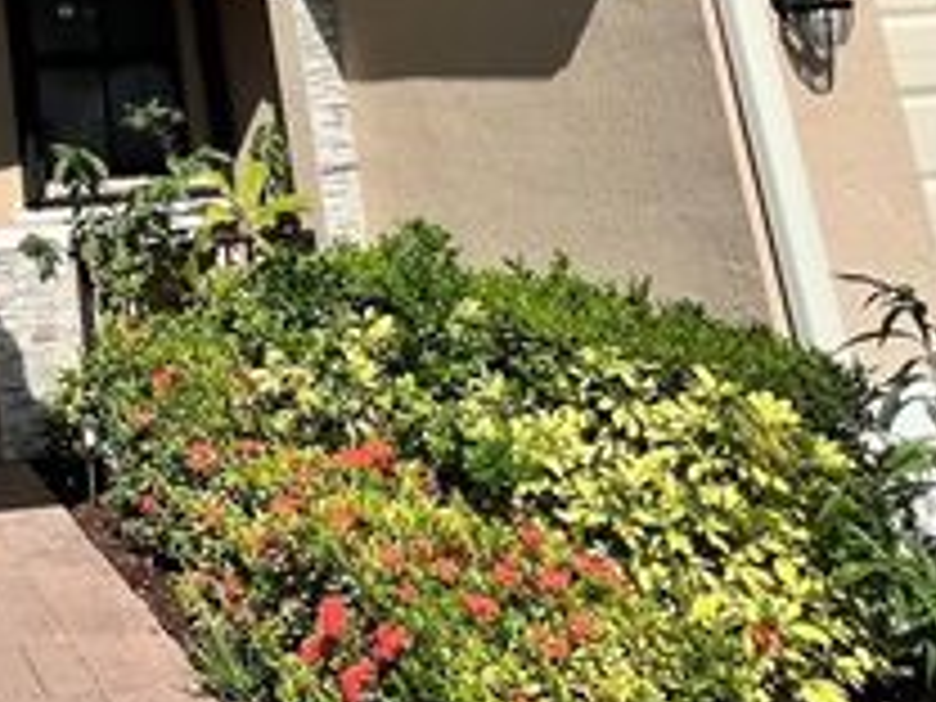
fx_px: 1082
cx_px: -207
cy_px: -135
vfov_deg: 30.6
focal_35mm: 40
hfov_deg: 35.7
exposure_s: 1/3040
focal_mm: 1.57
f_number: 1.8
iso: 32
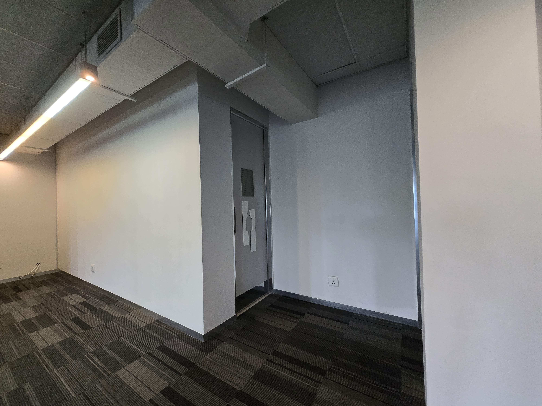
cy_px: 203
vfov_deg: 89.9
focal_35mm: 13
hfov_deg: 106.2
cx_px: 271
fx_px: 204
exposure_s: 1/50
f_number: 2.2
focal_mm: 1.7
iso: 250
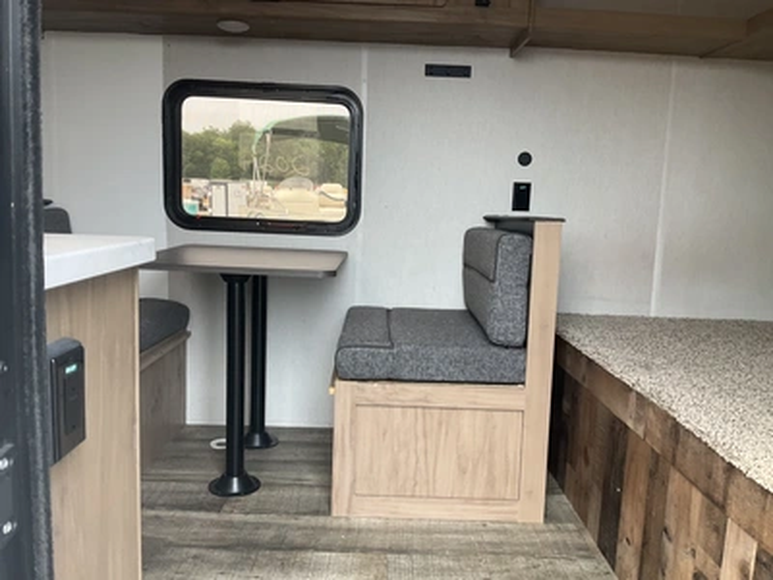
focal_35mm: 29
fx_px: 648
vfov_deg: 48.2
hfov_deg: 61.7
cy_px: 290
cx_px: 386
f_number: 1.8
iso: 25
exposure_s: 1/122
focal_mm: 3
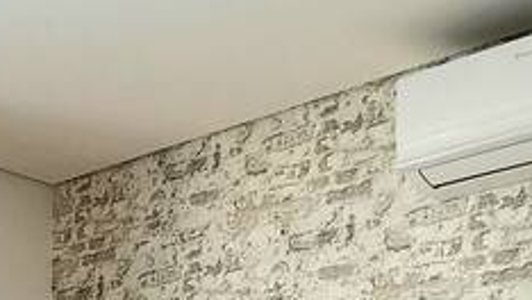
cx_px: 155
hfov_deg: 24.3
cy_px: 709
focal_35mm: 87
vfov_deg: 11.6
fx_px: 1228
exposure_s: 1/120
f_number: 2.2
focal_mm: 2.2
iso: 80
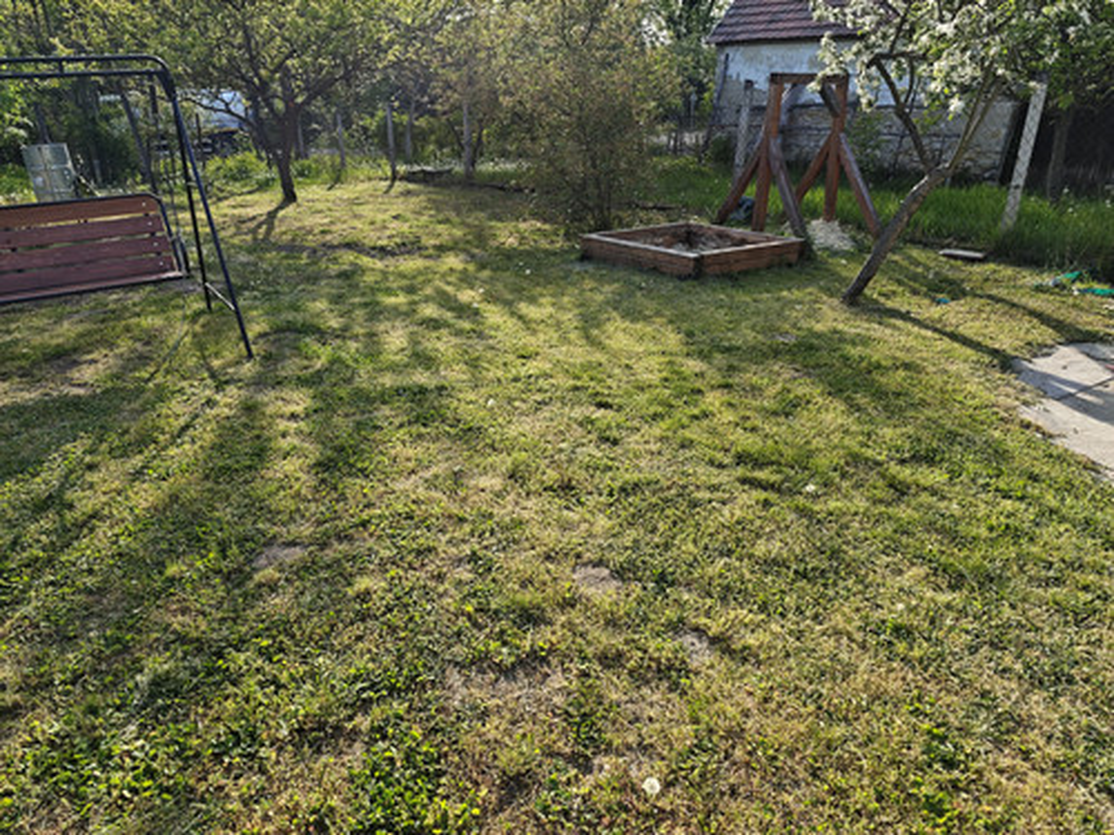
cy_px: 418
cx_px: 557
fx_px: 740
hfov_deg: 73.9
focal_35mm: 23
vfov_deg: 58.9
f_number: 1.67
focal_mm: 8.71
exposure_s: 1/7752
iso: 50
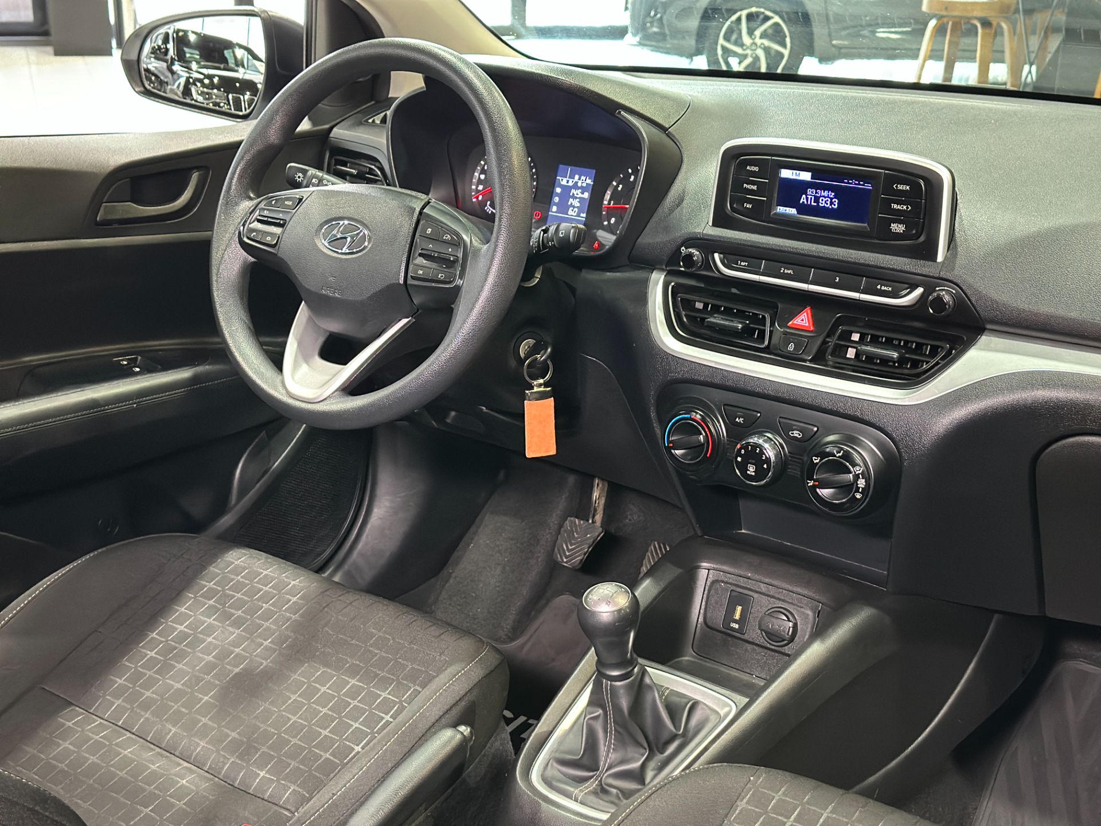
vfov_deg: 30.3
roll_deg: -1.1
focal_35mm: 48
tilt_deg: -19.6
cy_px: 413
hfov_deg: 39.7
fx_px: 1527
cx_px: 550
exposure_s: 1/40
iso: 800
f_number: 1.78
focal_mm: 6.86
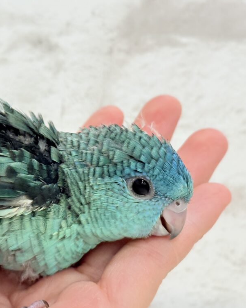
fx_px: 737
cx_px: 35
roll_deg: -3.5
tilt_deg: -3.0
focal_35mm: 81
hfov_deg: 18.7
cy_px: 163
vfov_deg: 23.6
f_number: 1.6
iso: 125
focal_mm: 5.96
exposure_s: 1/100
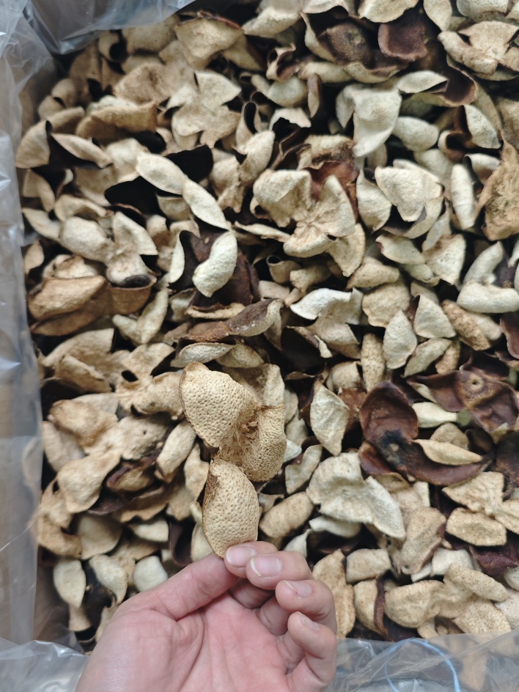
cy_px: 335
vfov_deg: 67.3
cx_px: 287
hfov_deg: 53.0
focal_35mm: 26
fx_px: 520
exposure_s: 1/50
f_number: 1.42
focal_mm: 6.68
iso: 400
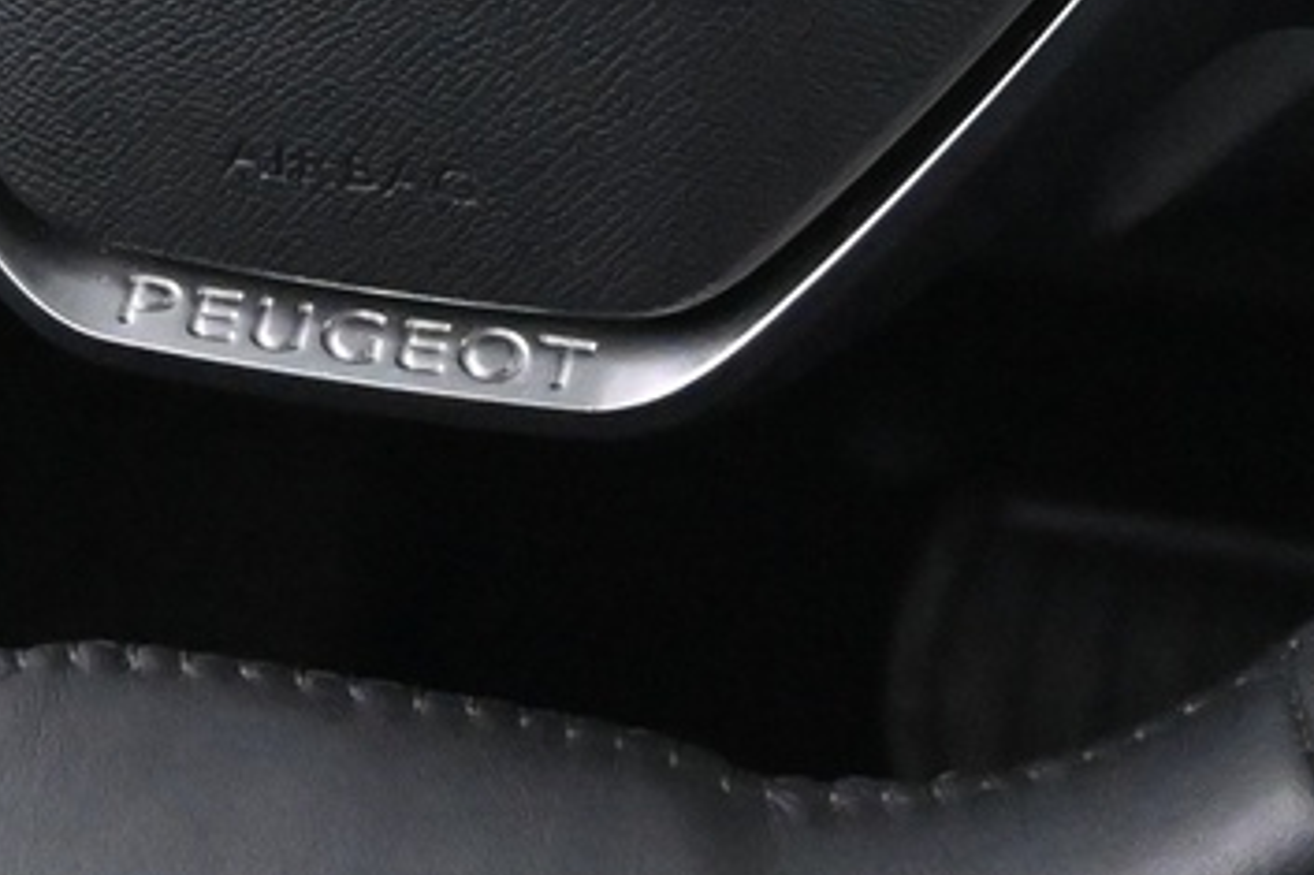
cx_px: 395
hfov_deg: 11.5
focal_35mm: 179
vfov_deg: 7.5
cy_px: -514
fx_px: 6530
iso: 6400
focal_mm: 26
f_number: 4.5
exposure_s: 1/40
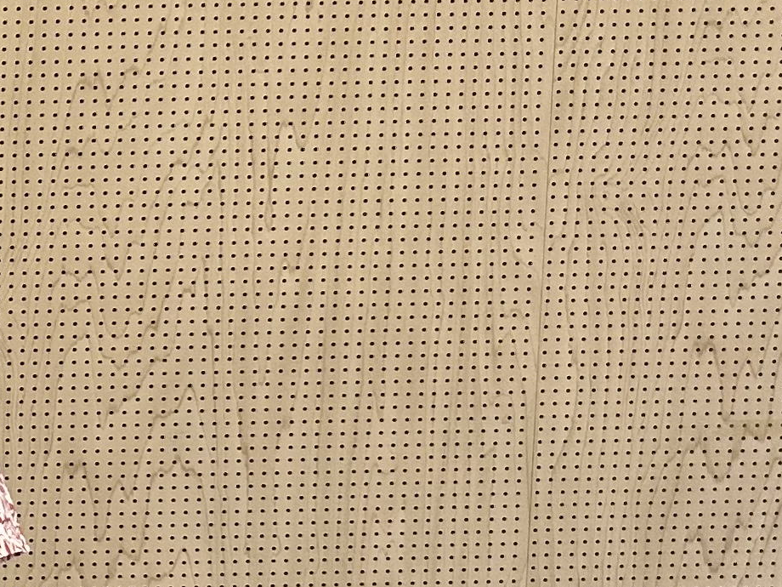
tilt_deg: -9.7
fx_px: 2575
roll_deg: +1.0
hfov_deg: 15.3
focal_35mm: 114
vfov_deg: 13.0
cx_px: -541
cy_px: 436
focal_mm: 5.7
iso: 80
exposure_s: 1/60
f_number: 1.5
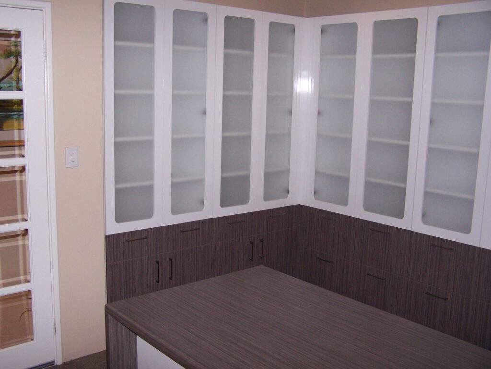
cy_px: 184
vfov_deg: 37.7
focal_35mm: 38
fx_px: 539
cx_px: 246
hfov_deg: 49.0
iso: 140
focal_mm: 6.3
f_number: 2.8
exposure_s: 1/60
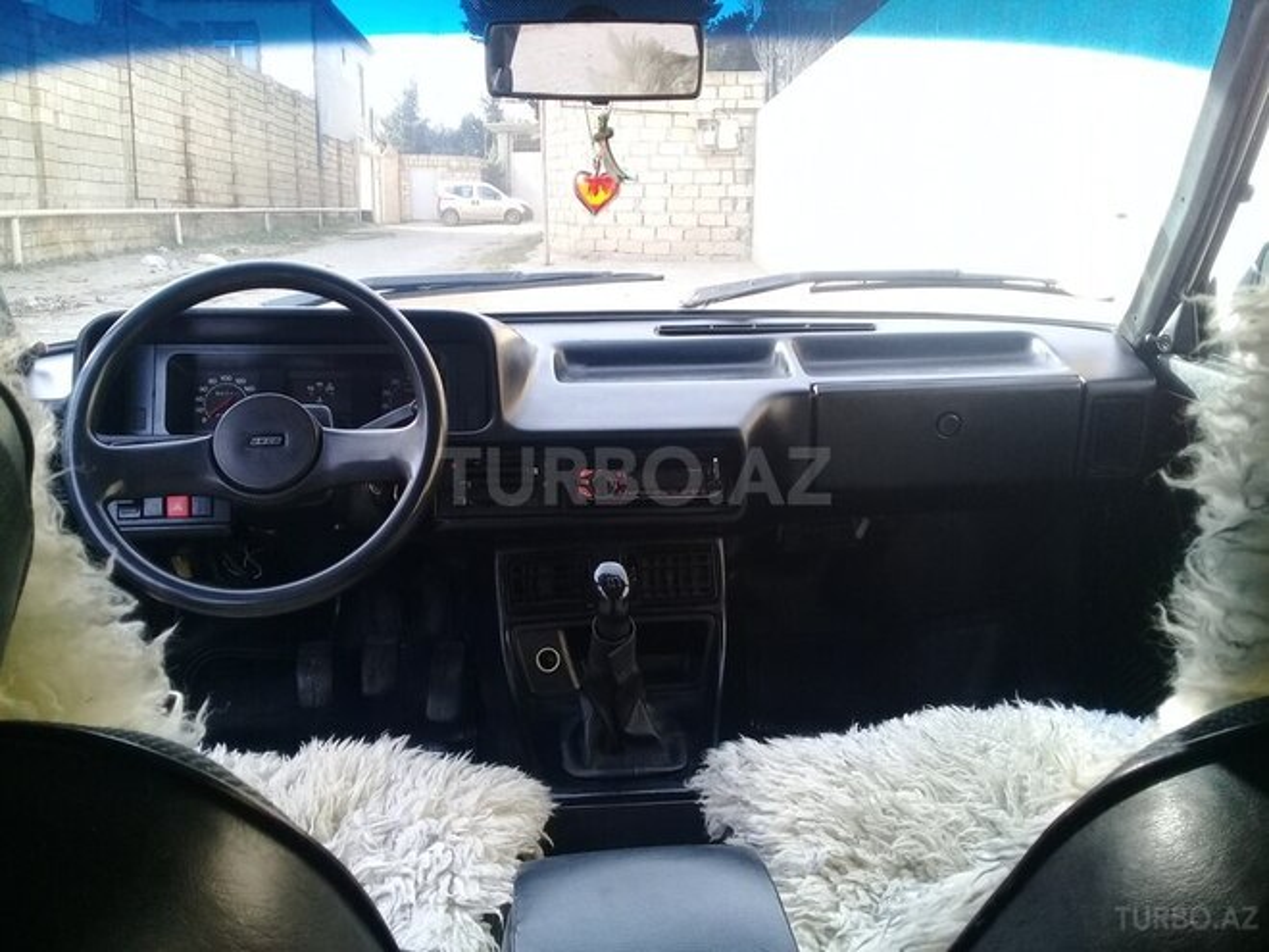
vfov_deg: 45.4
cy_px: 476
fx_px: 1136
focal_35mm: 31
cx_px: 634
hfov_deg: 58.4
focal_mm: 3.3
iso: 80
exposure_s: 1/120
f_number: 2.2
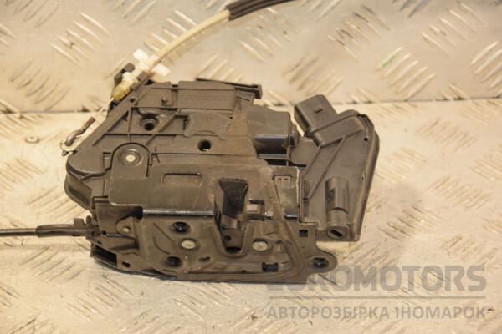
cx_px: 251
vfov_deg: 11.4
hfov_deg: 17.1
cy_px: 167
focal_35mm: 120
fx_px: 1673
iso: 800
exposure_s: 1/100
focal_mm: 80
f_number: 5.3
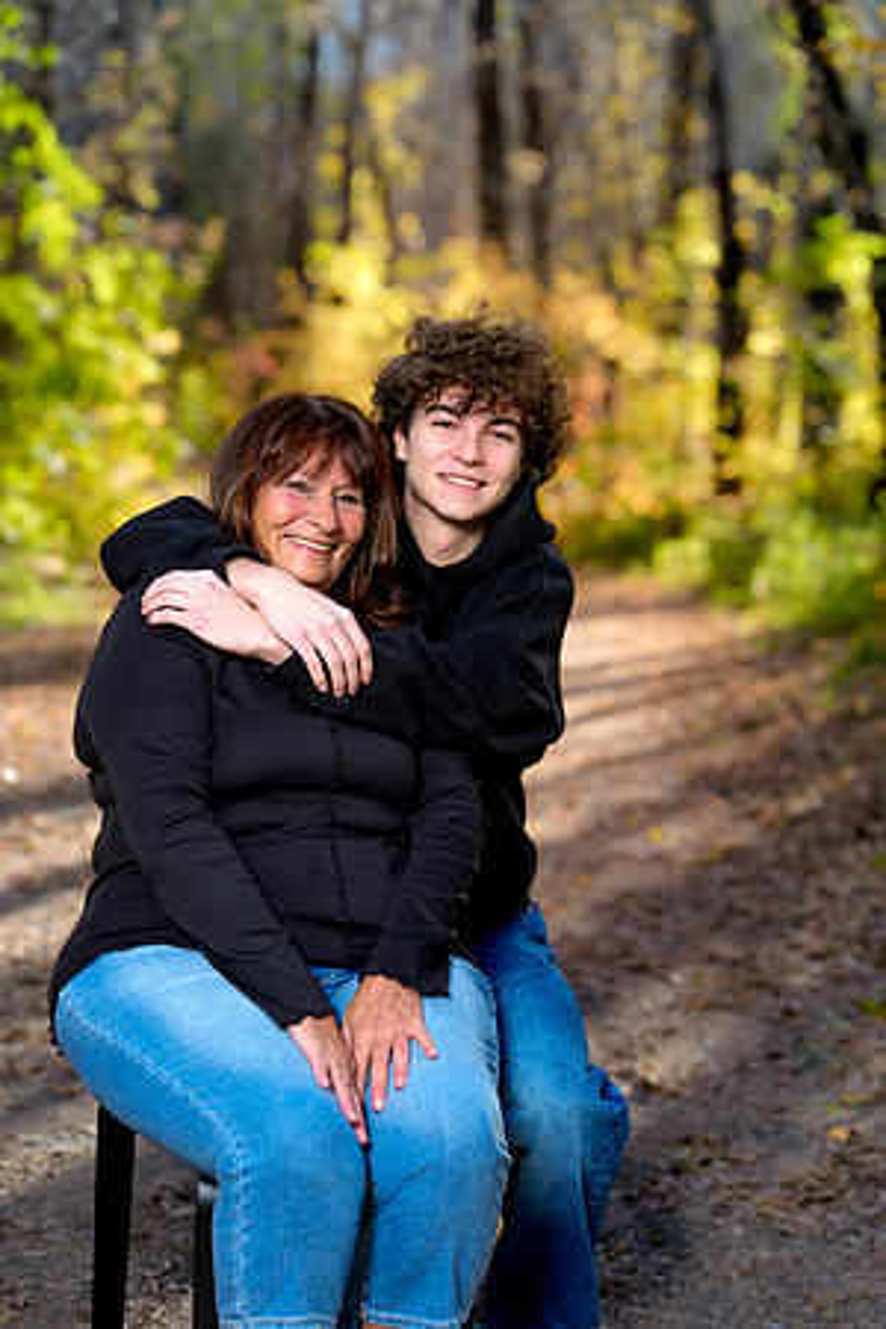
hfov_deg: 16.7
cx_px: 443
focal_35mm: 82
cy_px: 664
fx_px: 3027
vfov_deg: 24.8
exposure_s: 1/160
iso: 640
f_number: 3.2
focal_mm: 82
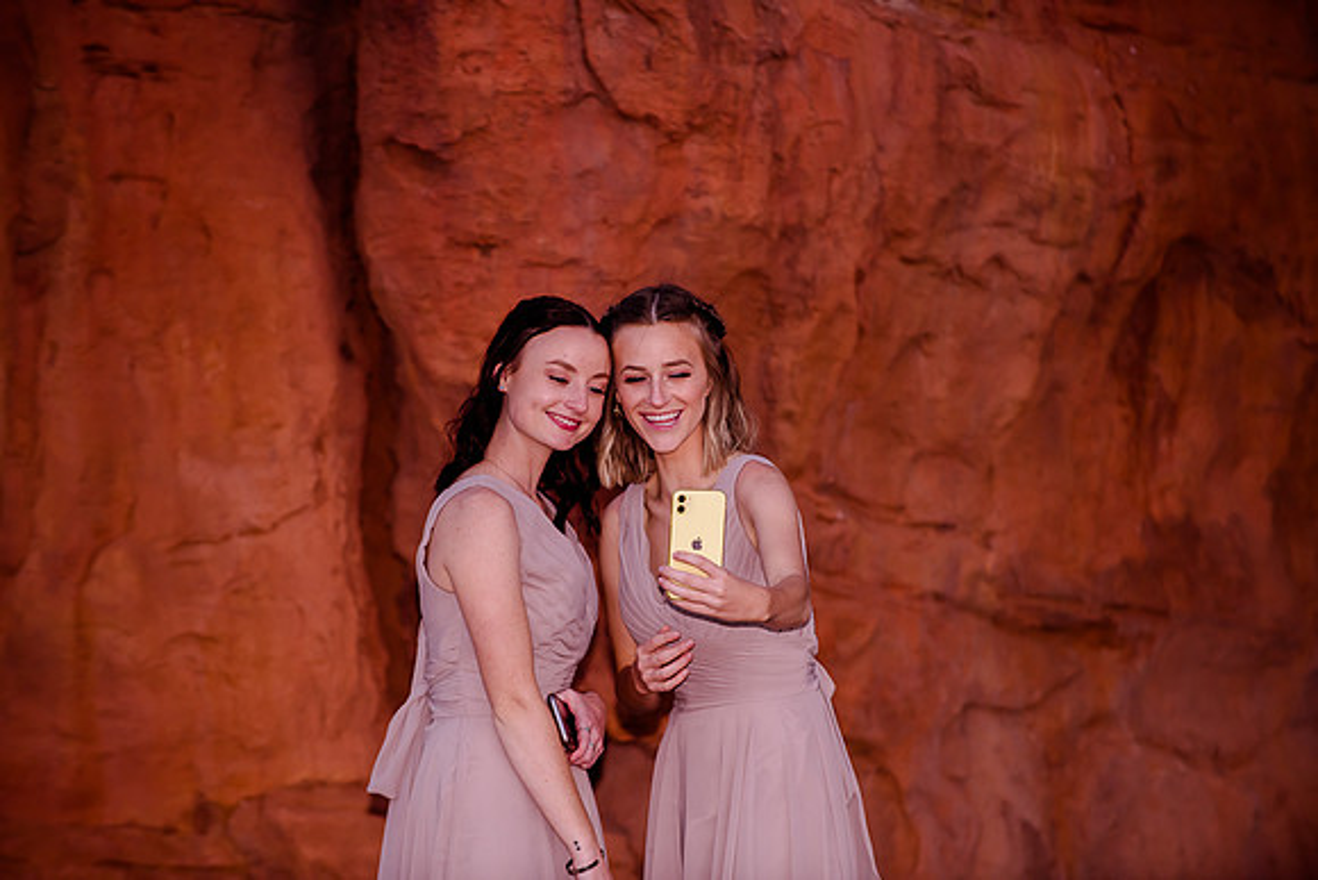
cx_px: 659
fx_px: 7324
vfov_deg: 6.9
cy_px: 440
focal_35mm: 200
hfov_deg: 10.3
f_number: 4
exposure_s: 1/500
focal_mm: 200
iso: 500
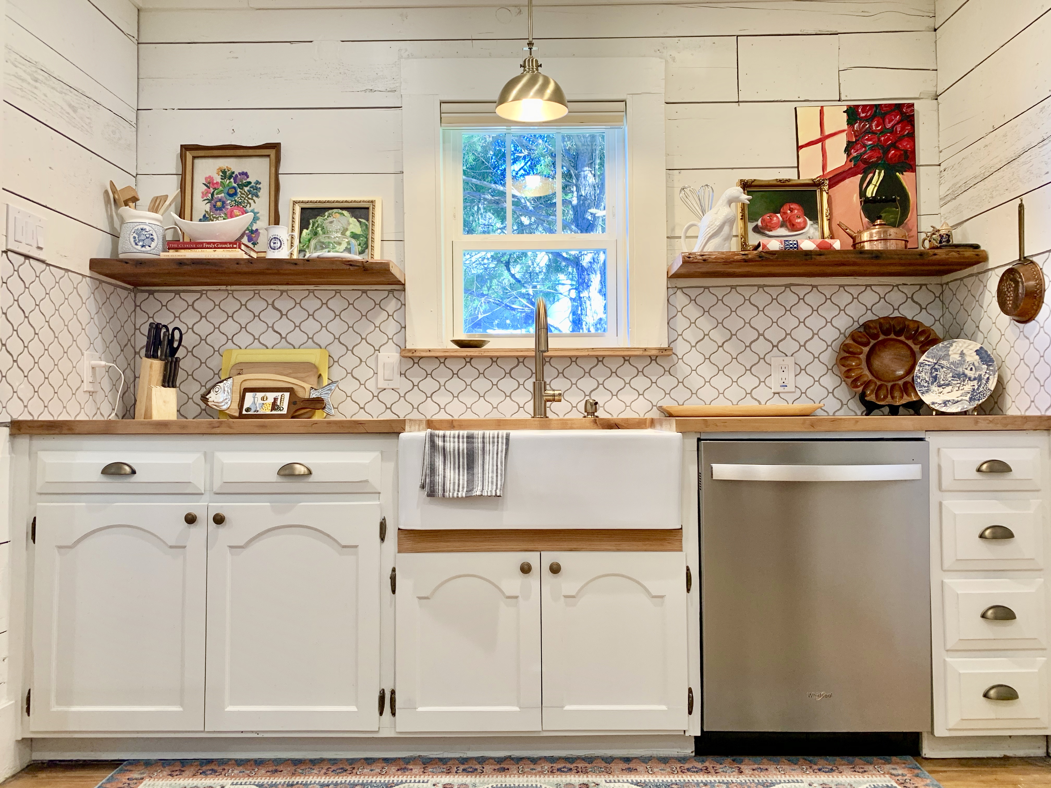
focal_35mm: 26
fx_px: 789
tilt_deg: +1.8
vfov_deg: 53.1
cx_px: 526
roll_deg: -0.4
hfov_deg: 67.3
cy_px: 394
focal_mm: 4.25
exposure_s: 1/60
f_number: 1.8
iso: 80
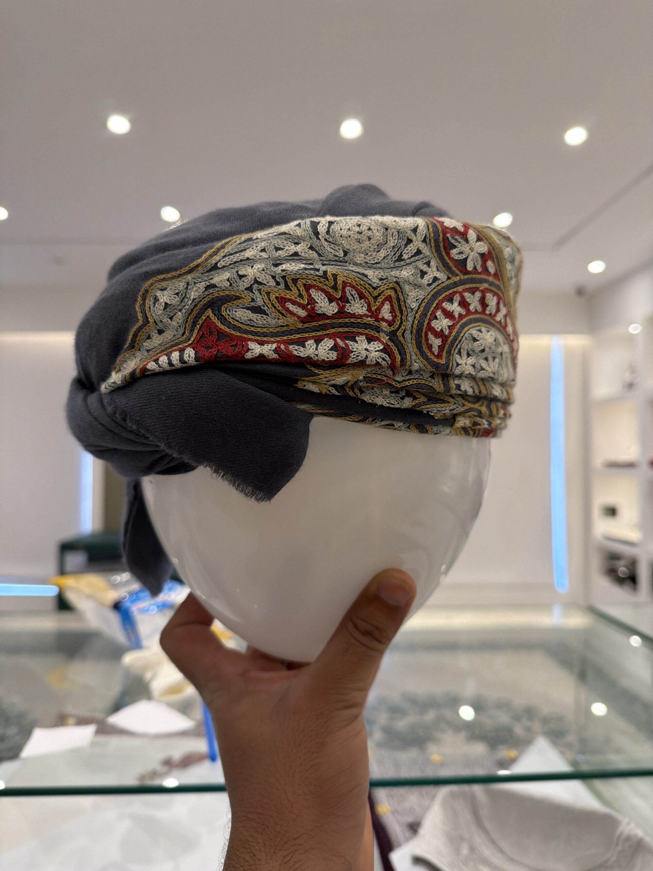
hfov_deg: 56.8
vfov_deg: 71.6
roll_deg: -1.2
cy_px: 436
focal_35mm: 24
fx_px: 604
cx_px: 326
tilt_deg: +1.4
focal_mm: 6.76
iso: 200
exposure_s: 1/351
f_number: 1.78
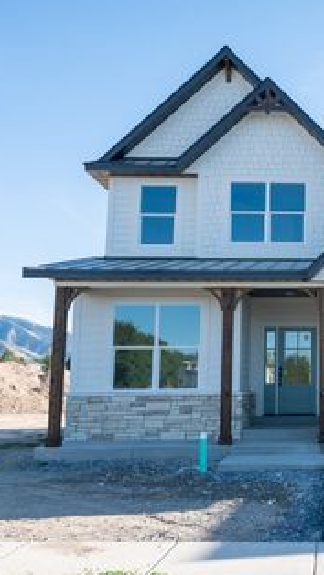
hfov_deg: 24.4
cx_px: 373
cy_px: 294
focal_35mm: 45
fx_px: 686
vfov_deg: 45.4
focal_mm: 27
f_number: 8
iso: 1600
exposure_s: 1/2000
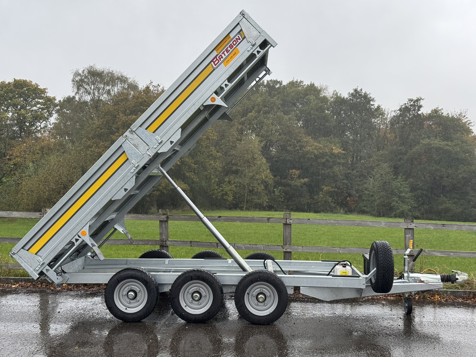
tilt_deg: -1.1
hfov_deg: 39.7
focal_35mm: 48
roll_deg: +0.3
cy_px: 178
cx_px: 238
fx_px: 660
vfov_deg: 30.3
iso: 100
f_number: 1.78
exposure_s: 1/95
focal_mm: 6.76
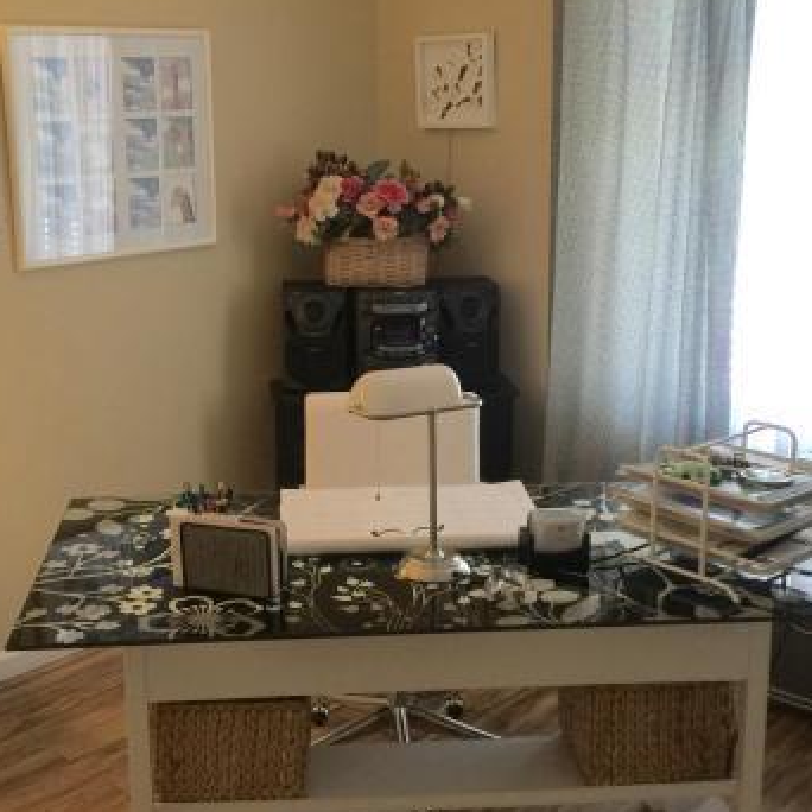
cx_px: 368
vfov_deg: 35.4
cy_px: 406
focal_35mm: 48
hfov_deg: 35.3
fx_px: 1274
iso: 50
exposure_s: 1/15
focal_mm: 4.15
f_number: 2.2
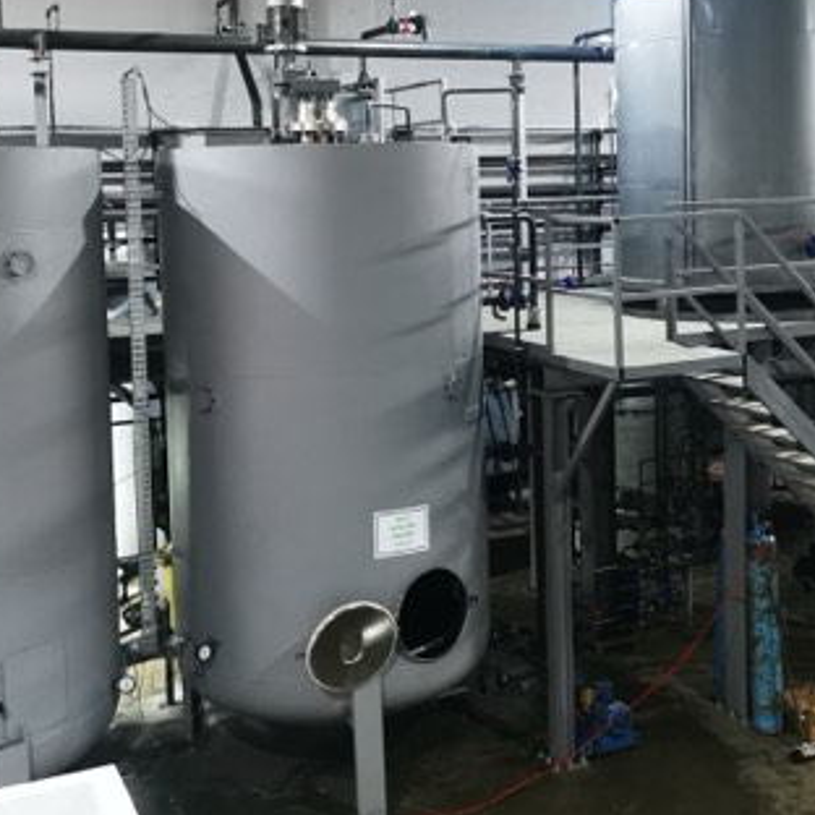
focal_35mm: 49
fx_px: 1305
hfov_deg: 34.5
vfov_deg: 34.3
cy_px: 256
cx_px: 504
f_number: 1.6
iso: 500
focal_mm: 5.56
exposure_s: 1/40
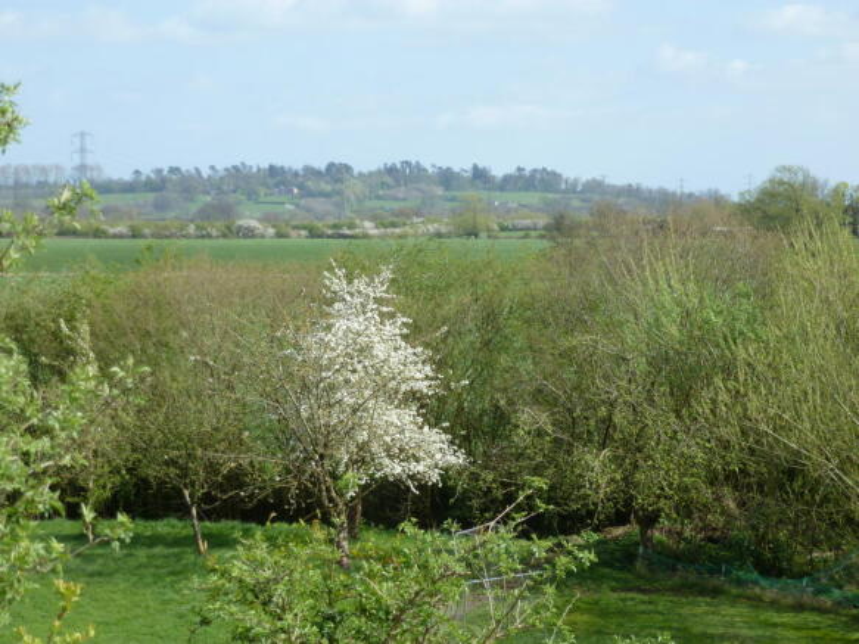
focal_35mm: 104
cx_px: 430
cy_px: 322
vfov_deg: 14.2
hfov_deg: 18.9
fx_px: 2580
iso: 100
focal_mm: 18.7
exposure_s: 1/250
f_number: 5
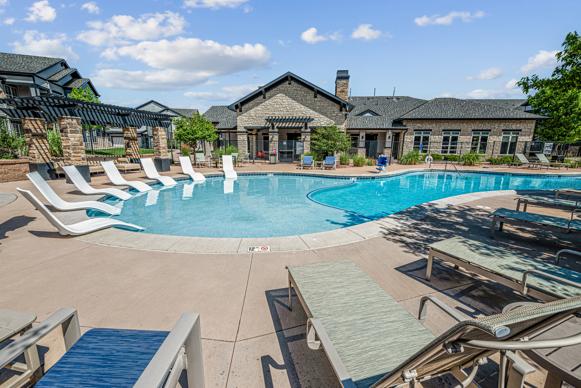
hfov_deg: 104.2
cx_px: 290
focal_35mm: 14
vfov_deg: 81.3
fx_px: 226
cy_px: 194
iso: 100
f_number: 10
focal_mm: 14
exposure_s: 1/320
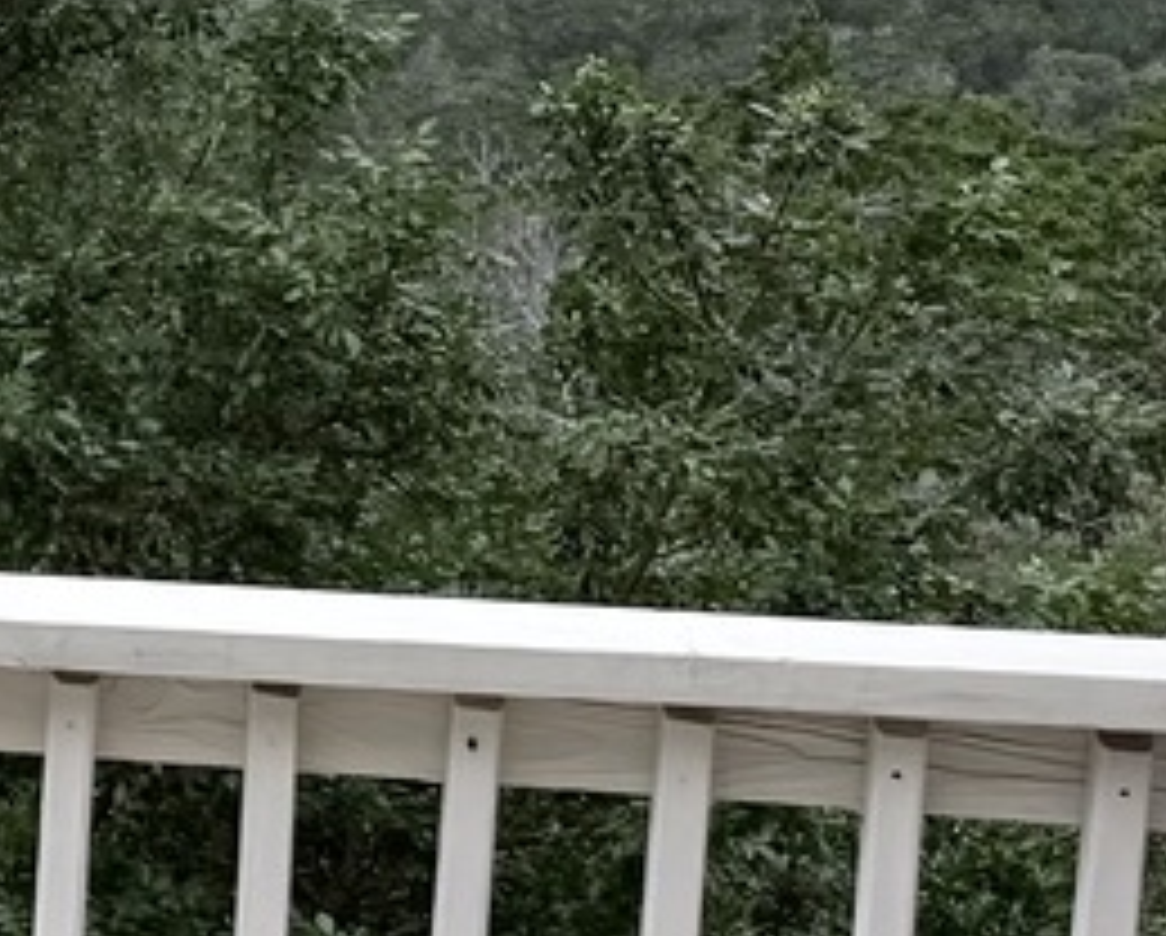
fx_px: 4493
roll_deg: -0.2
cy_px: 225
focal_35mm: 130
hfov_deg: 11.8
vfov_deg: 11.9
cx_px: -1711
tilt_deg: -6.2
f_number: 1.78
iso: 80
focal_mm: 6.76
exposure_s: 1/4405
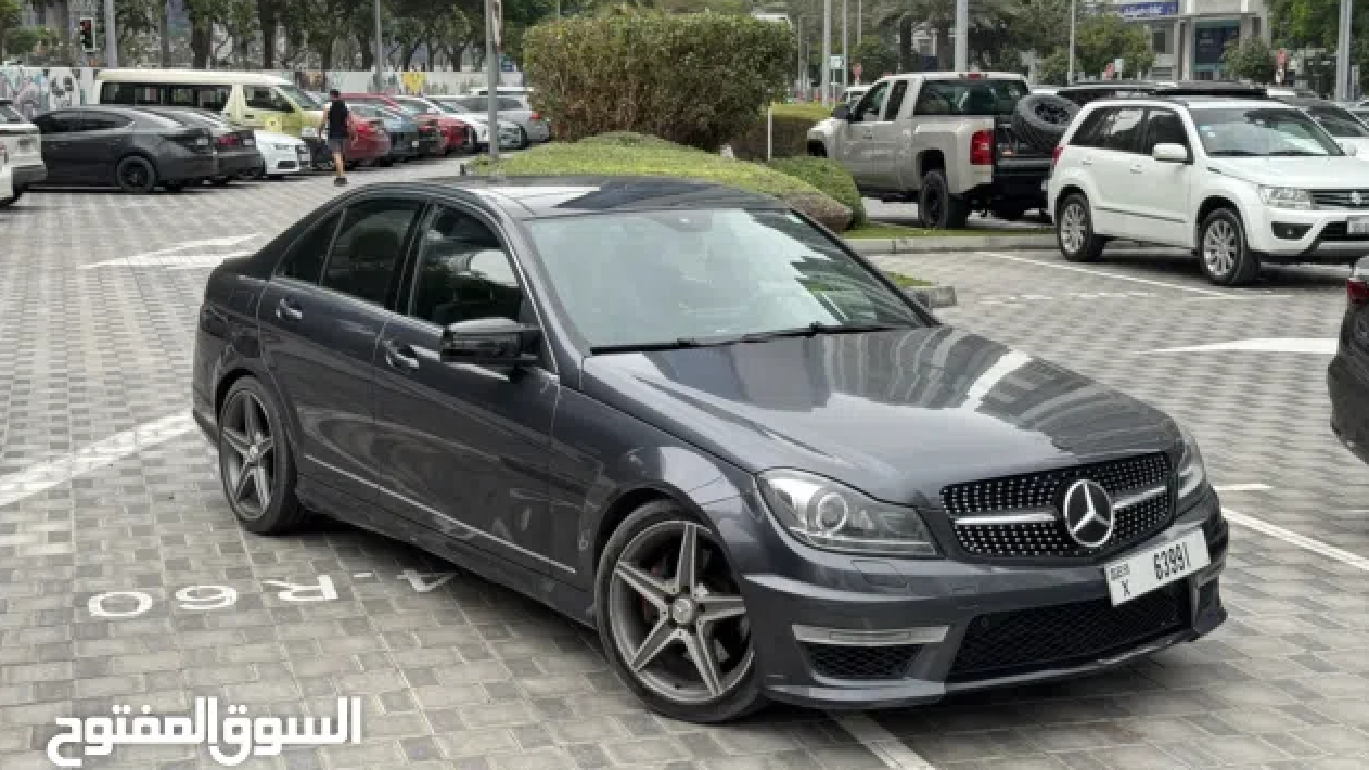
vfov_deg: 22.6
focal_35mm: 53
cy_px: 384
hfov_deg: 39.2
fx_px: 1924
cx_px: 688
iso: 64
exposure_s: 1/854
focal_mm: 6.76
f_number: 1.78
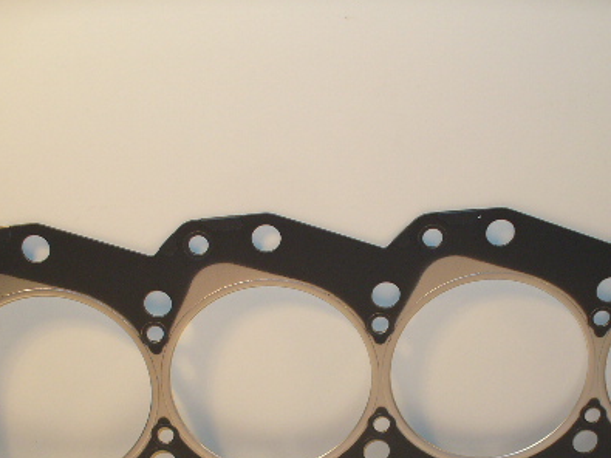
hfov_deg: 32.1
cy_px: 365
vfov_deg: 24.0
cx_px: 364
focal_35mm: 60
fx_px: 1059
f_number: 2.8
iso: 100
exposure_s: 1/125
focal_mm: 6.1
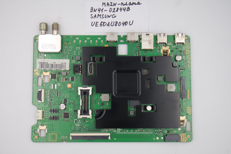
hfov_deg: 36.9
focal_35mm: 54
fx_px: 346
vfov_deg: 25.1
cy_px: 77
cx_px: 116
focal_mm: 20
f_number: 5
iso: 200
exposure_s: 1/100
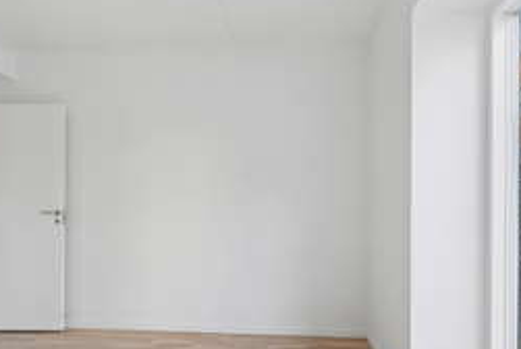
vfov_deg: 51.0
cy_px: 214
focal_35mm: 25
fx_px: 362
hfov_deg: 71.4
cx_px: 271
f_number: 8
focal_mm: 10
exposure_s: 1/3.33
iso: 200
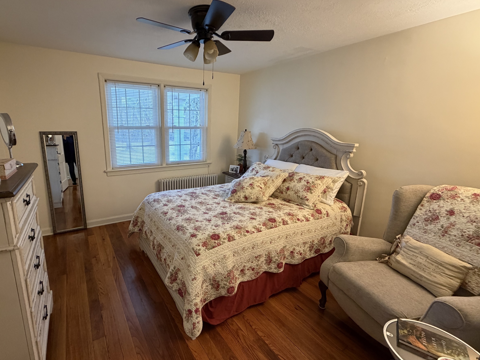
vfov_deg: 74.7
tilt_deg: -12.7
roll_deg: -0.4
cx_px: 202
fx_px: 236
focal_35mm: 17
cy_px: 177
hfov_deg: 90.3
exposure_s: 1/60
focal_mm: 2.22
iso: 400
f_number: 2.2
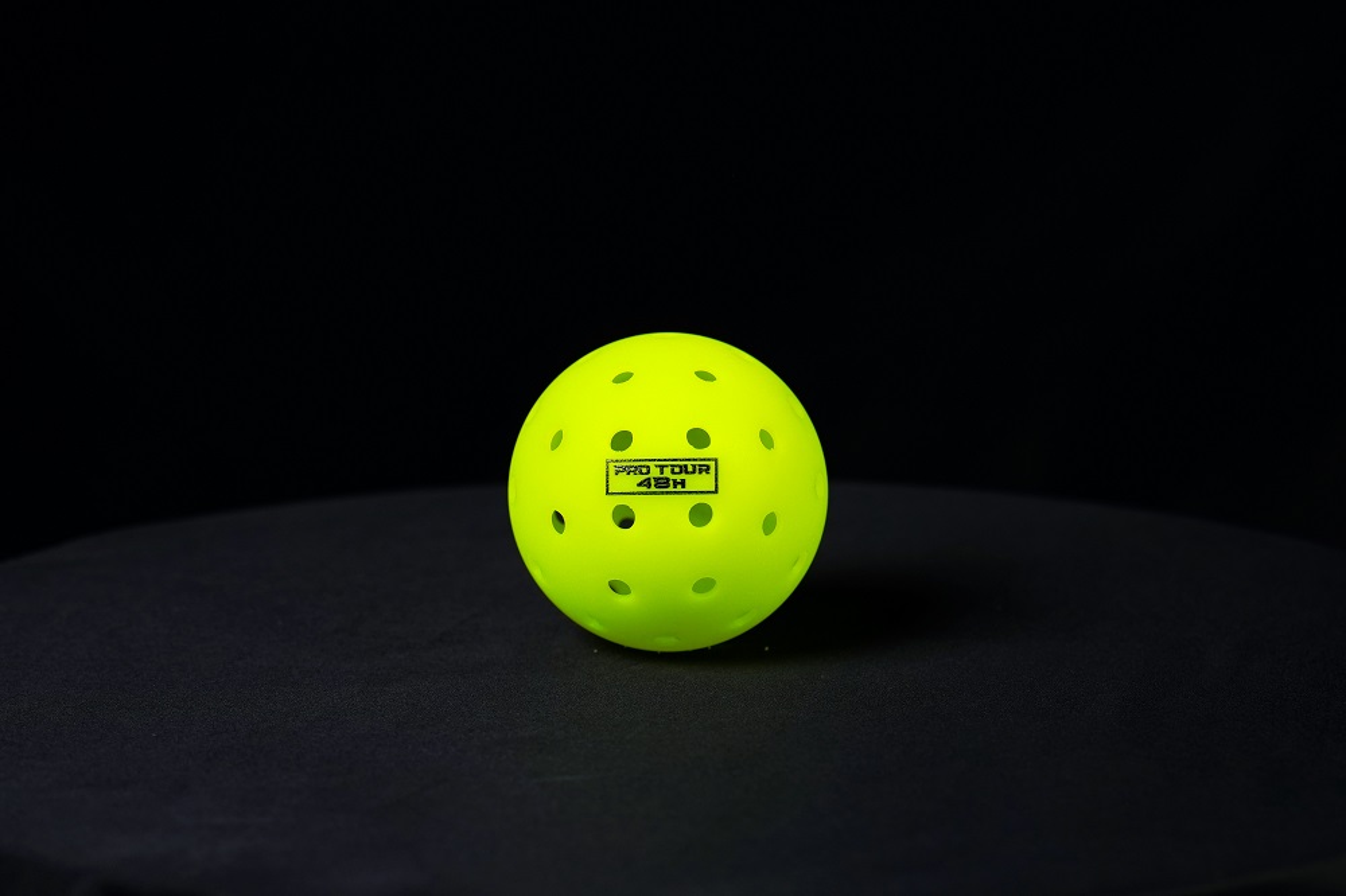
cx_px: 673
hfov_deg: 18.3
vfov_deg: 12.2
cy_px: 448
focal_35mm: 112
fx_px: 4186
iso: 500
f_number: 5
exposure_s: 1/125
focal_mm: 75
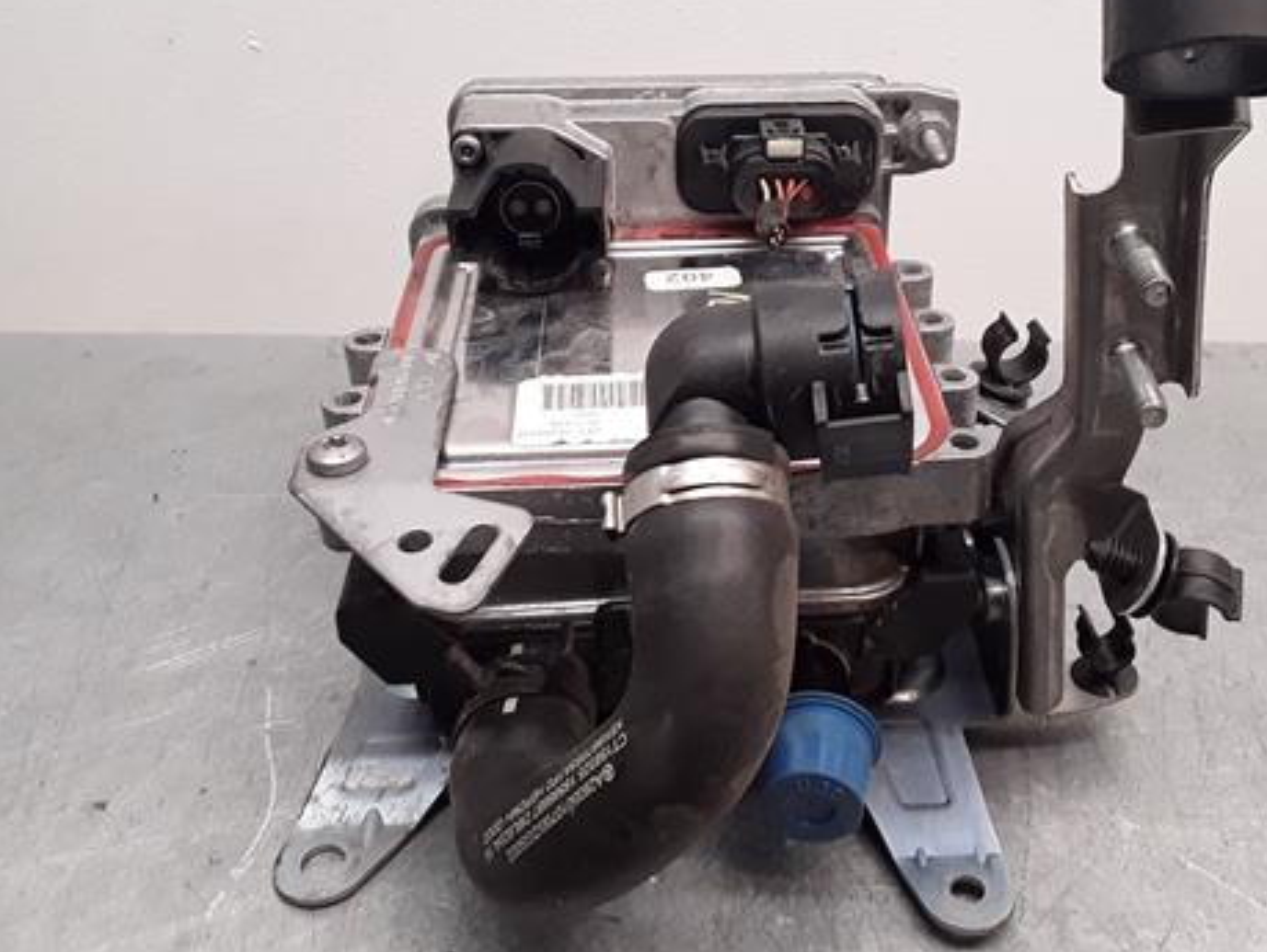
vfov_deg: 36.8
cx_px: 743
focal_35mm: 39
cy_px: 406
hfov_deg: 47.6
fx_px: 1429
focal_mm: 2.91
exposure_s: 1/102
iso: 100
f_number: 1.9
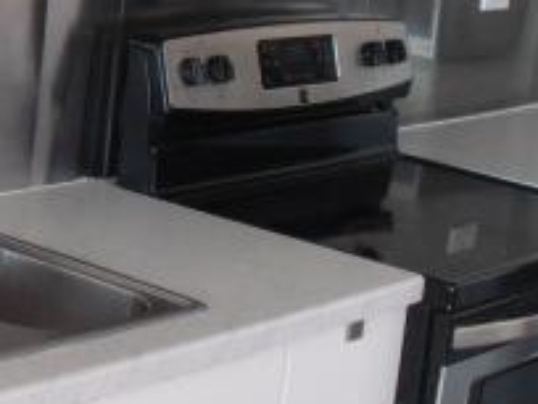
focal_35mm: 113
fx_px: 1756
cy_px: 55
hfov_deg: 16.9
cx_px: -42
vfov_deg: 13.0
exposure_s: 1/80
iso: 200
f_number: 3.1
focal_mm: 6.3
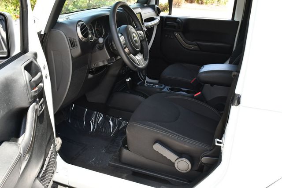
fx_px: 282
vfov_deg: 36.9
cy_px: 94
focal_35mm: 36
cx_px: 141
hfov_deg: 53.1
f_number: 5.6
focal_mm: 18
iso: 400
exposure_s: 1/250
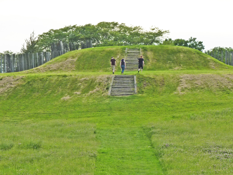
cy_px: 88
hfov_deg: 10.0
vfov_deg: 7.5
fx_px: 1333
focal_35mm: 198
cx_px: 116
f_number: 4.5
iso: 125
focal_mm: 22.5
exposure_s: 1/400
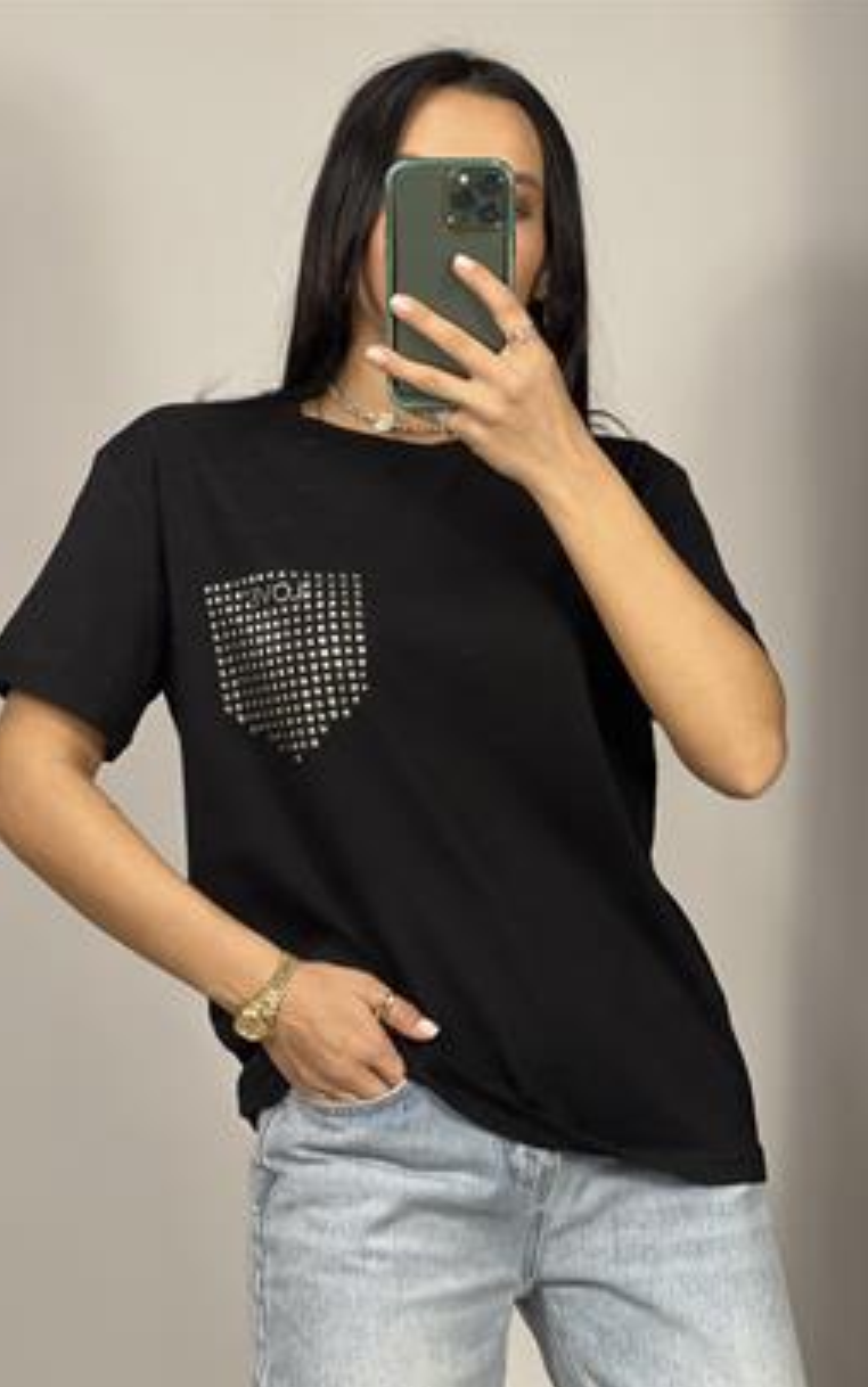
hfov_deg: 15.7
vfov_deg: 24.9
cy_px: 699
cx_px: 417
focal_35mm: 83
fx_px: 3139
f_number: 2.8
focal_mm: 9
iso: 160
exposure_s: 1/33
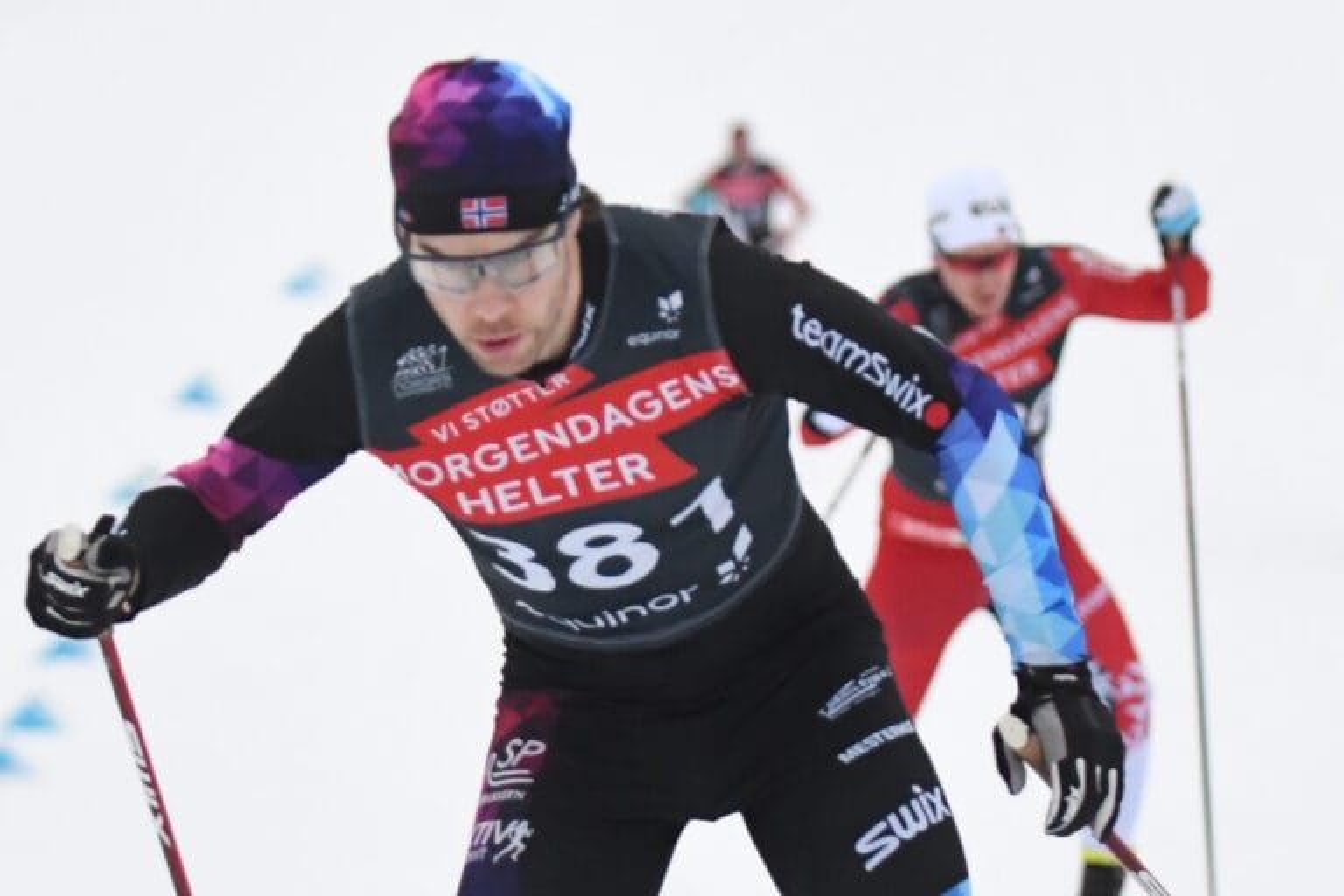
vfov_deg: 9.3
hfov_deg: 14.0
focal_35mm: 147
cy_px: 448
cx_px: 672
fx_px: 5488
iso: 3200
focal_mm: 98
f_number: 2.8
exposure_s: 1/2500
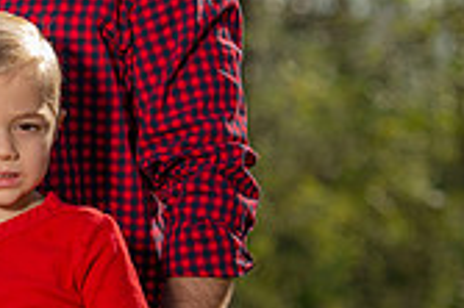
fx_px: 4919
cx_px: -142
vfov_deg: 3.6
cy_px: 44
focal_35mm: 382
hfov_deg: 5.4
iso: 50
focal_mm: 110
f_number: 4.5
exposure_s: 1/250
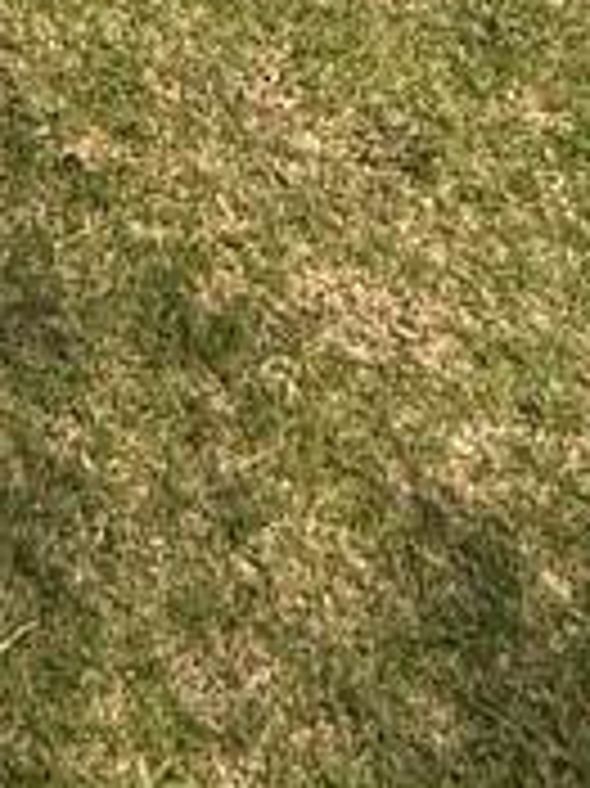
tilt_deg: +6.4
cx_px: -396
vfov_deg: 12.0
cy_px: -1508
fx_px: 1866
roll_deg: +0.7
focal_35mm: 82
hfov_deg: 15.9
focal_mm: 2.22
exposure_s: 1/1901
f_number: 2.2
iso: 50
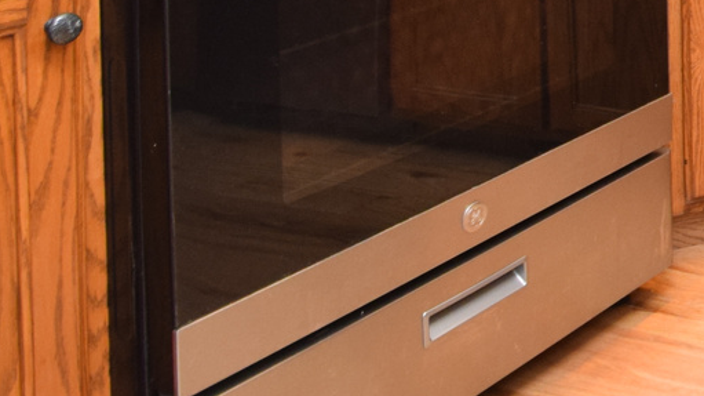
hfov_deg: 23.7
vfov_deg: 15.3
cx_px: 1142
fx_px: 1176
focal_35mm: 63
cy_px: -404
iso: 800
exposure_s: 1/80
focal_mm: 10
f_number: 4.5
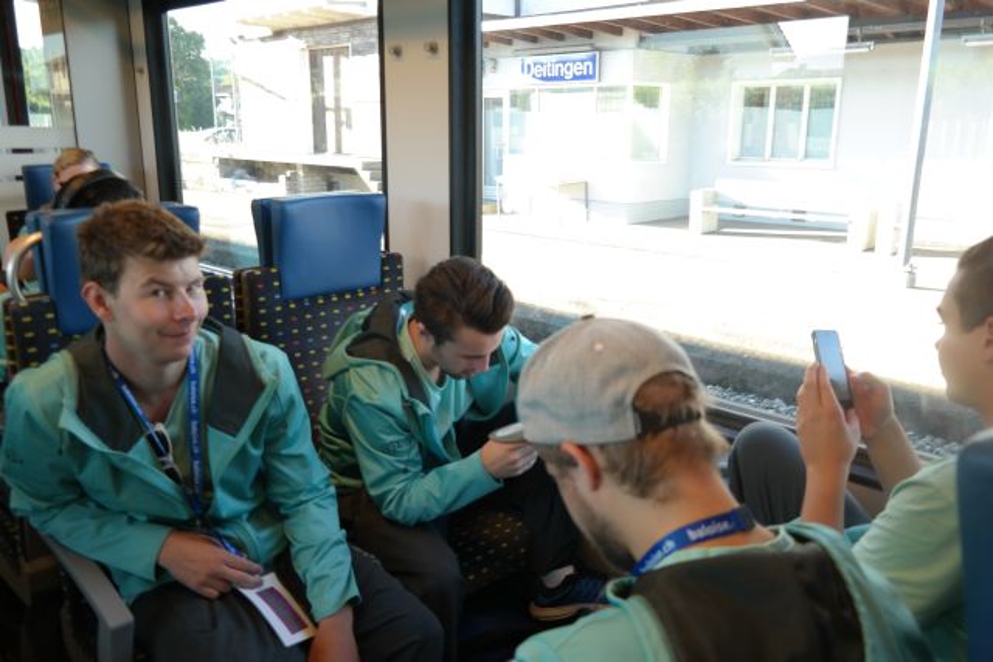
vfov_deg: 45.0
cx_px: 496
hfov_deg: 63.6
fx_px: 800
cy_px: 331
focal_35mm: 29
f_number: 3.5
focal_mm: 19
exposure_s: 1/40
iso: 200
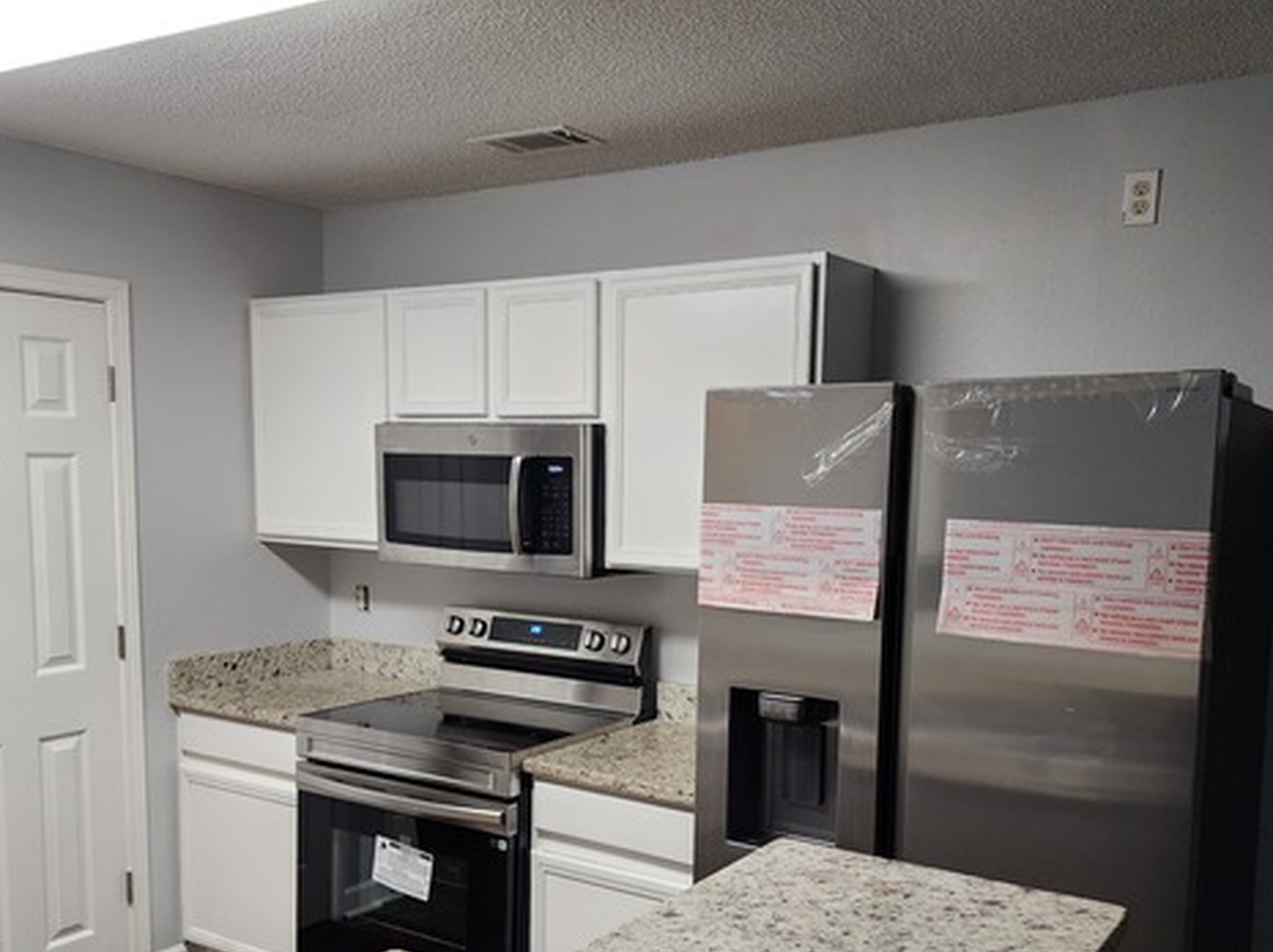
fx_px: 1213
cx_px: 634
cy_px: 610
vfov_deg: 42.5
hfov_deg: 55.4
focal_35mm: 33
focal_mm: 6.4
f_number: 1.8
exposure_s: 1/120
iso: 400
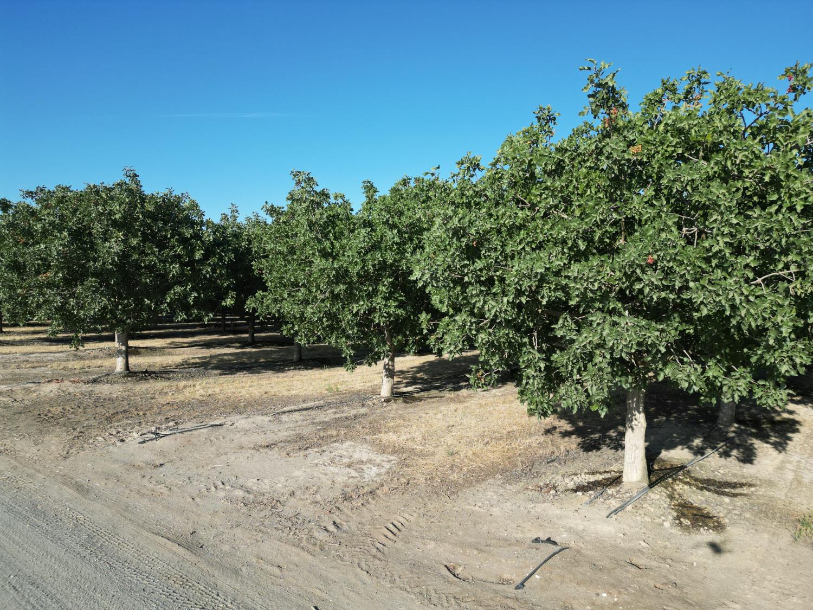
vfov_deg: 56.8
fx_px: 564
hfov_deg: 71.6
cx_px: 406
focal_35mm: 24
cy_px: 305
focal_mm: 6.72
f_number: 1.7
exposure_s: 1/2000
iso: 100
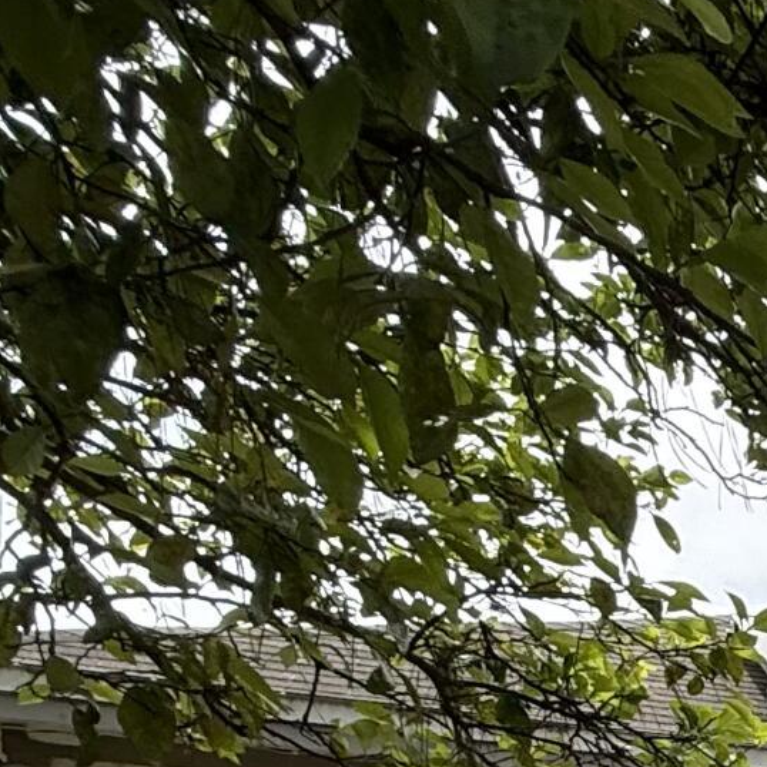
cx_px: 1497
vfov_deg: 20.1
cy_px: 1267
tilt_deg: -5.4
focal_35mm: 69
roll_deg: -1.2
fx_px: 1730
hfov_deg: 18.0
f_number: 2.2
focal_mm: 2.22
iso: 64
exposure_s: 1/1235
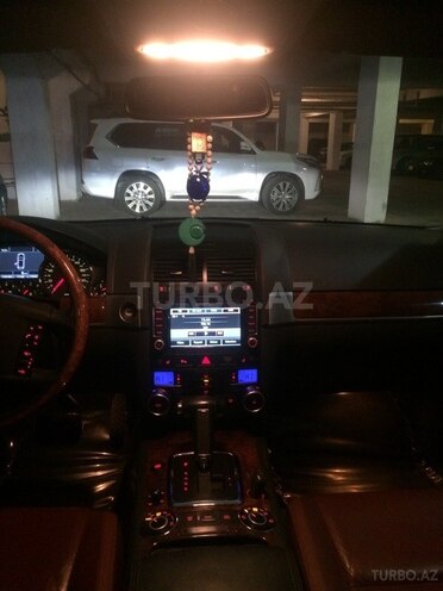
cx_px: 222
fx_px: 495
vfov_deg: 61.7
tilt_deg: -15.3
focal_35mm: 29
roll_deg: +3.2
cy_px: 296
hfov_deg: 48.2
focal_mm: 4.15
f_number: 2.2
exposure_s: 1/17
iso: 320
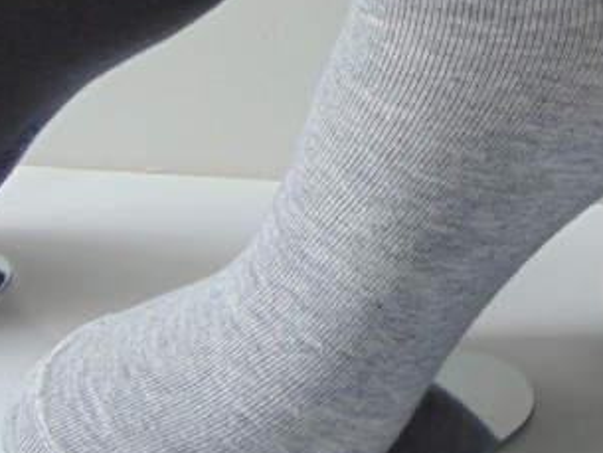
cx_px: 558
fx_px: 1464
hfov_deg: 22.6
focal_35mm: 84
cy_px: 71
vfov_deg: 17.4
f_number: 3
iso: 80
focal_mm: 4.5
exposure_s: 1/60
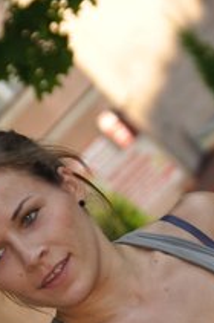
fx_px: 3426
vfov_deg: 5.4
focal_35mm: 383
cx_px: 186
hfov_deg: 3.6
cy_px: 342
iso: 200
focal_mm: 98
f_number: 5.6
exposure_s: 1/125
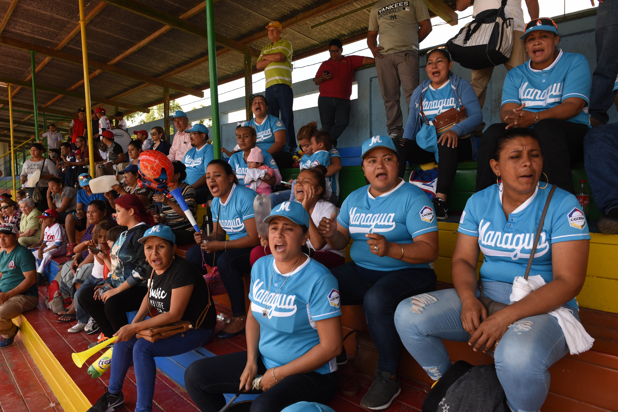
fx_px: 412
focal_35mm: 24
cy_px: 206
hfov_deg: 73.7
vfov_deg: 53.2
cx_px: 309
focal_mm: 24
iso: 200
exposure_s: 1/125
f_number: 8
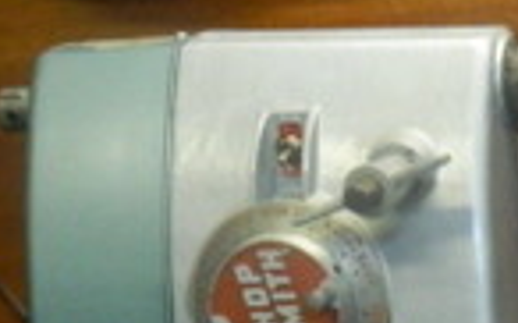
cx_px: 575
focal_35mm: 205
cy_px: 713
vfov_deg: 6.2
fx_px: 2892
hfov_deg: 10.1
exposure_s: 1/30
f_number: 3.6
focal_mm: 8.4
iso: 400
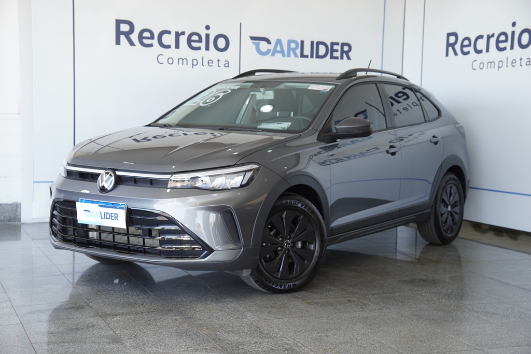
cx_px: 266
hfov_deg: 35.9
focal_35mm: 56
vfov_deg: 24.4
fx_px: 819
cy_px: 177
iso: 125
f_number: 4
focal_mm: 37
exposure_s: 1/60
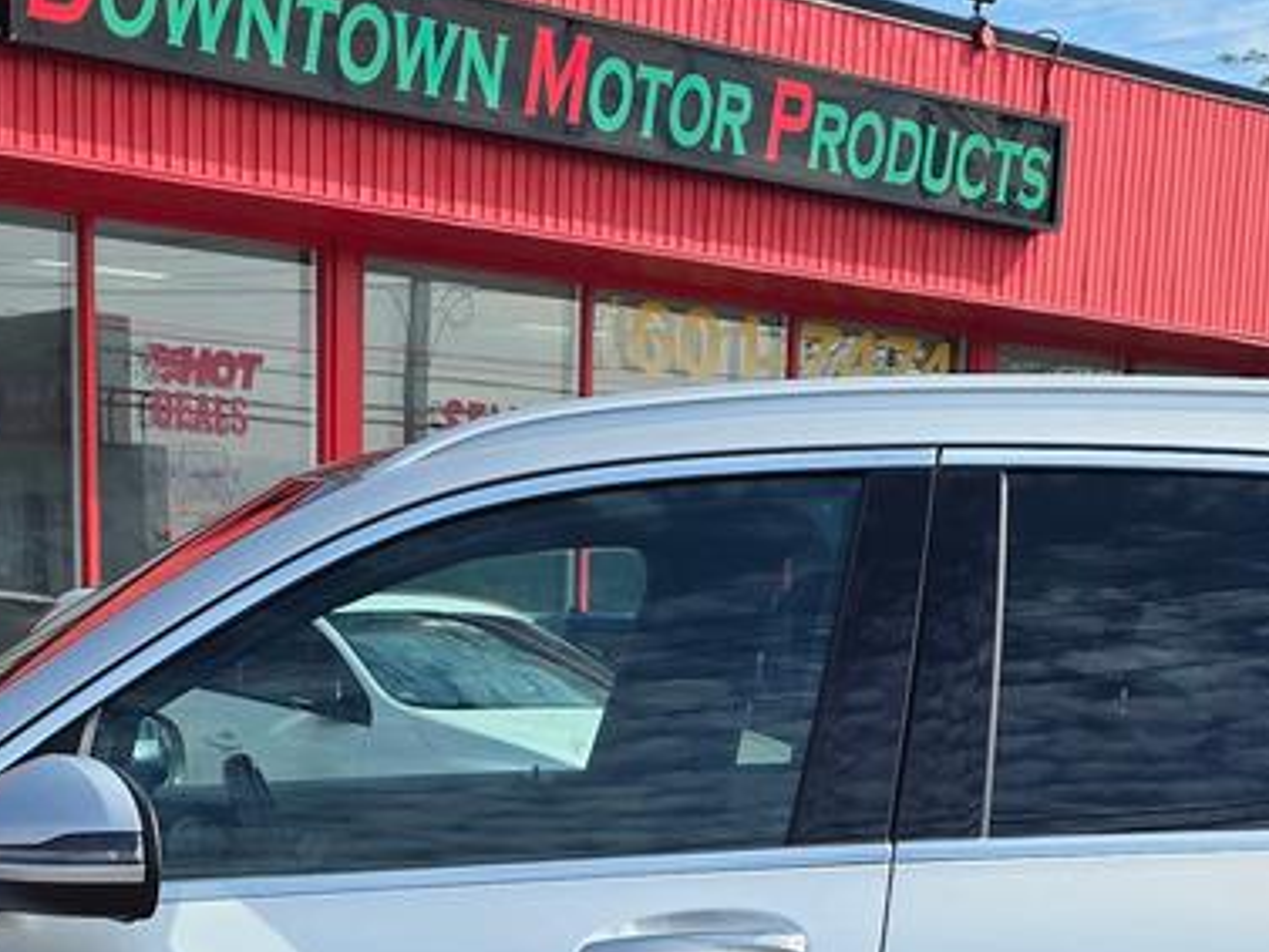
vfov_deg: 17.5
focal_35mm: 78
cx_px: 485
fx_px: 2860
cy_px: 1312
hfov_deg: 25.0
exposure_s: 1/5778
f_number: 1.7
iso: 80
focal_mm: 6.3
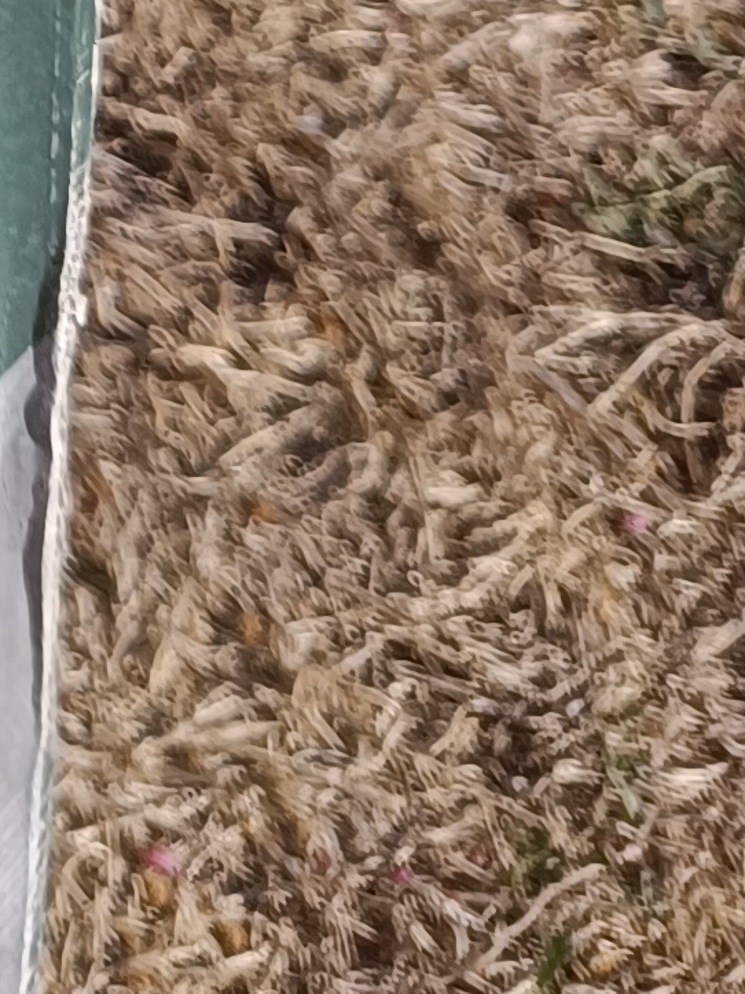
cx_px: -1278
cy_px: -953
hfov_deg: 9.3
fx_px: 3904
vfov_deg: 12.8
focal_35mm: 136
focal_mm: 5.59
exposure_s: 1/1290
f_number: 1.88
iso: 58
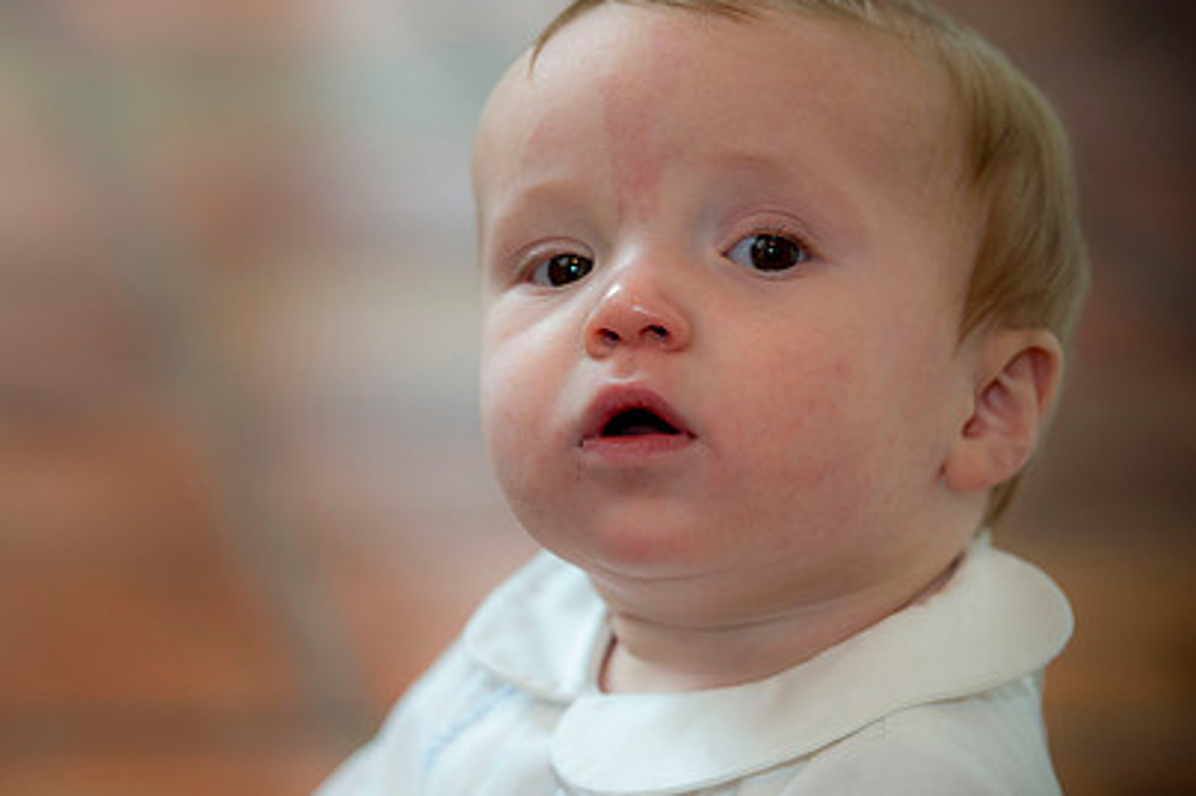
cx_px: 411
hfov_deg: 8.7
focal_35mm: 237
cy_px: 435
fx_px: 7870
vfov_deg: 5.8
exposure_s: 1/60
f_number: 2.8
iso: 640
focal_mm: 165
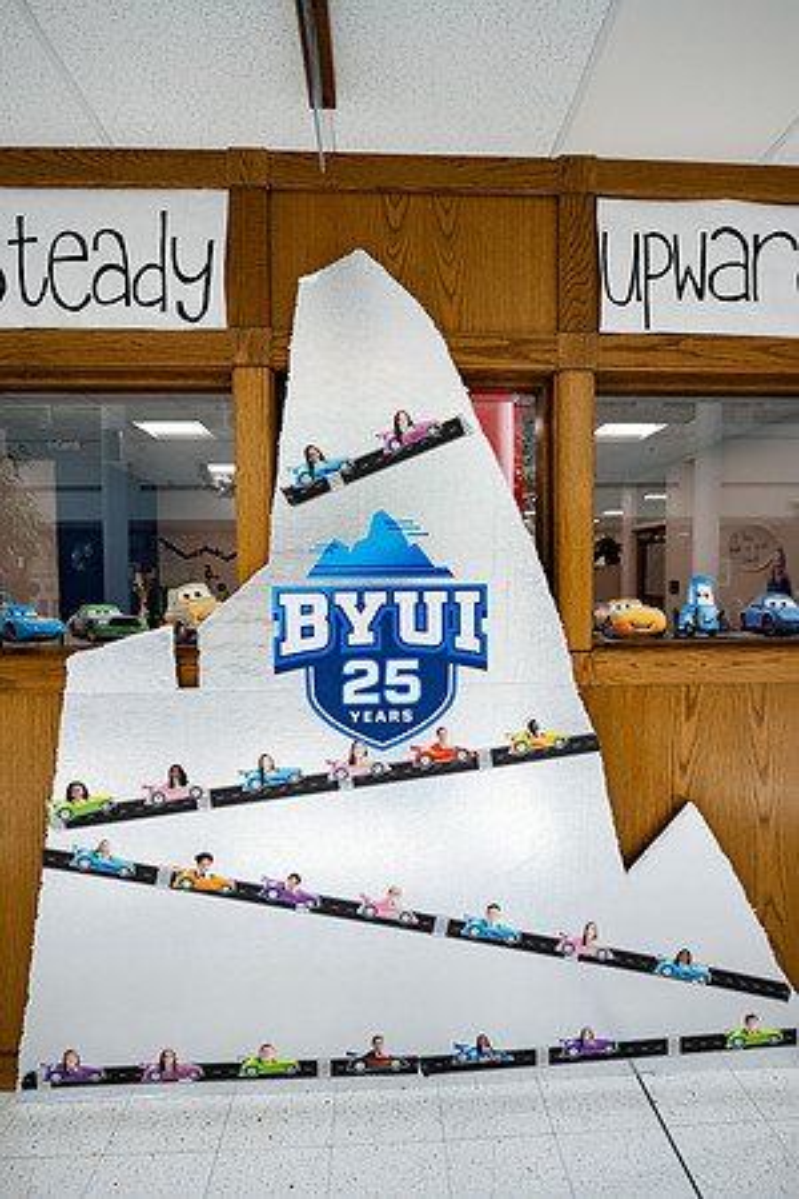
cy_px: 600
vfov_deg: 96.7
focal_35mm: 16
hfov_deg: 73.7
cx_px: 400
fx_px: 533
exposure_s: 1/800
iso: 320
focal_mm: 16
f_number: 2.8
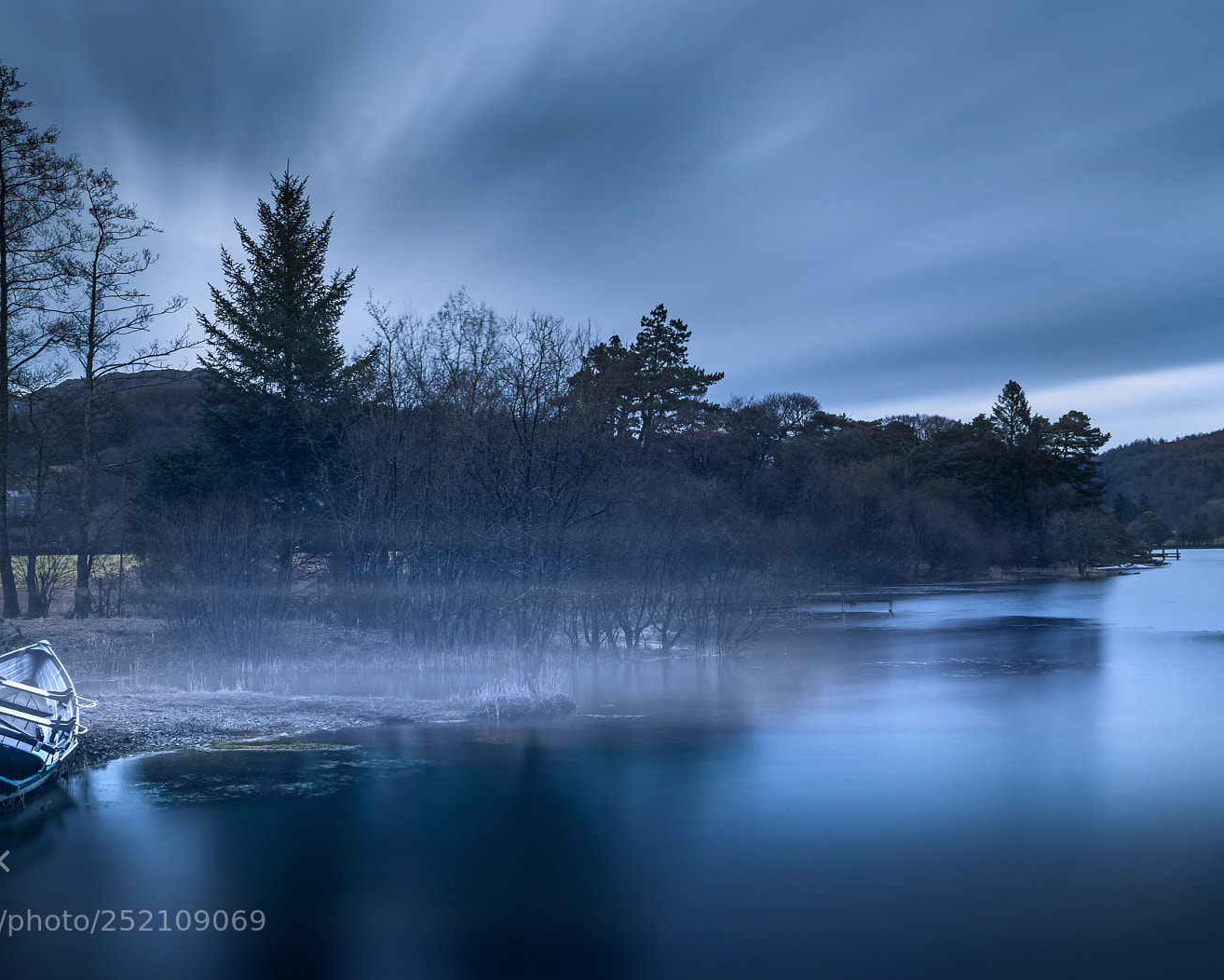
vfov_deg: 37.4
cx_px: 524
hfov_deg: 45.7
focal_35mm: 40
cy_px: 497
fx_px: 1449
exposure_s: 143
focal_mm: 35
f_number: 22
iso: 31
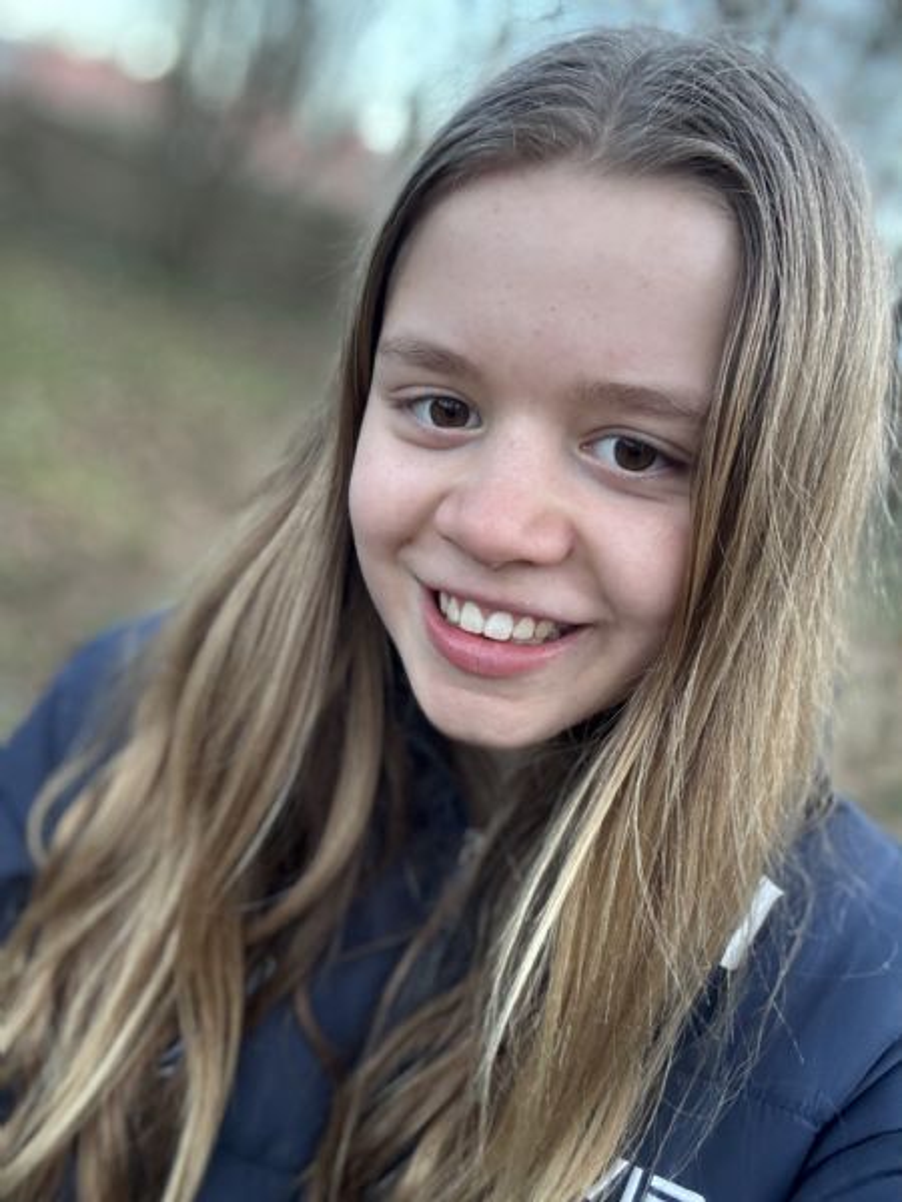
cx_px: 451
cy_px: 601
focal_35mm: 30
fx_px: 1042
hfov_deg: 46.8
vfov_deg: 60.0
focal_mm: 2.69
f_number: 1.9
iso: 125
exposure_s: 1/60
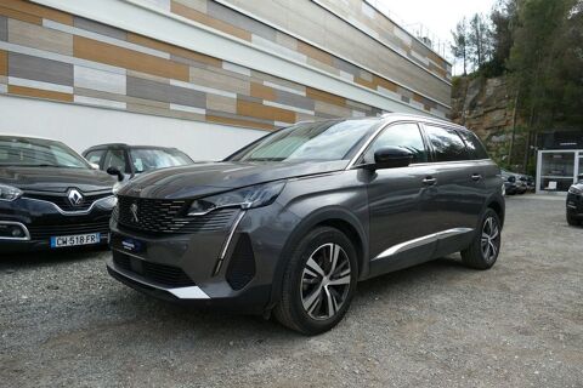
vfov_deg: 51.3
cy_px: 194
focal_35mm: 25
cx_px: 292
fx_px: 405
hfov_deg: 71.5
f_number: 2.8
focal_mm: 9.12
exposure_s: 1/800
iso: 125
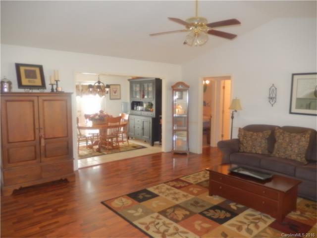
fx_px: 229
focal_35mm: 25
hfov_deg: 69.4
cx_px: 158
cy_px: 119
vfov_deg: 54.9
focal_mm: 4.5
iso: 450
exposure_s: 1/30
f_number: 3.4
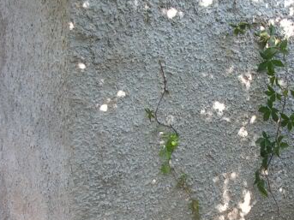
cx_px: 223
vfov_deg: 19.7
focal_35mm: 73
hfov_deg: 26.3
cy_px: 205
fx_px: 620
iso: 64
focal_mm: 6
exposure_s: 1/50
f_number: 3.2
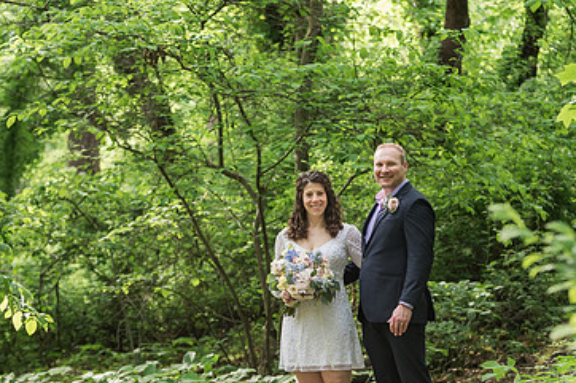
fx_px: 1919
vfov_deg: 11.4
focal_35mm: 120
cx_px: 338
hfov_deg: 17.1
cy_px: 202
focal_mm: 70
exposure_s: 1/400
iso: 640
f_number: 2.8
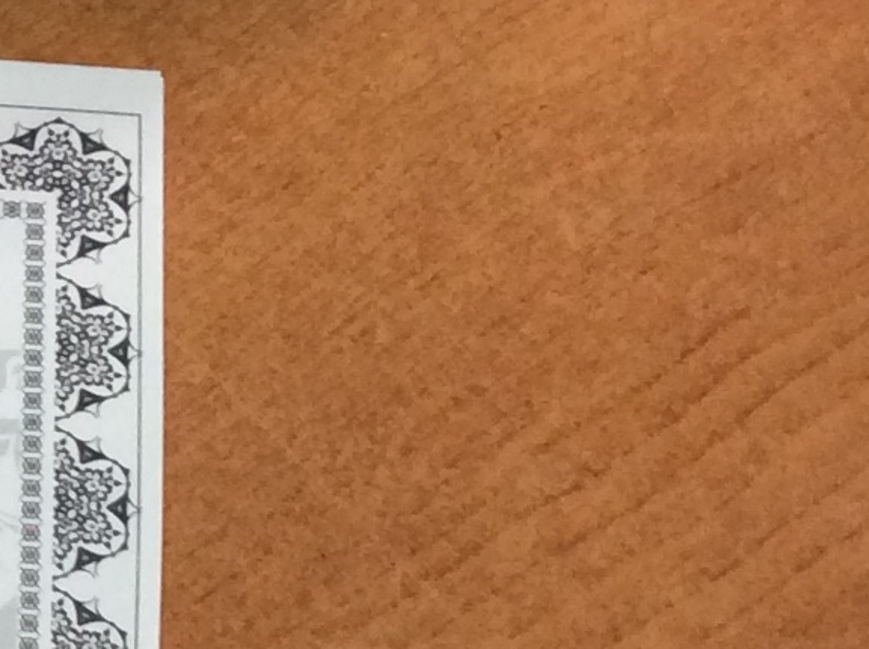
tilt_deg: -72.8
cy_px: 423
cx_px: -560
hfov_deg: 12.8
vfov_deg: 10.3
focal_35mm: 144
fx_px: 3609
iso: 64
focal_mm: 3.3
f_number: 2.4
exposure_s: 1/25
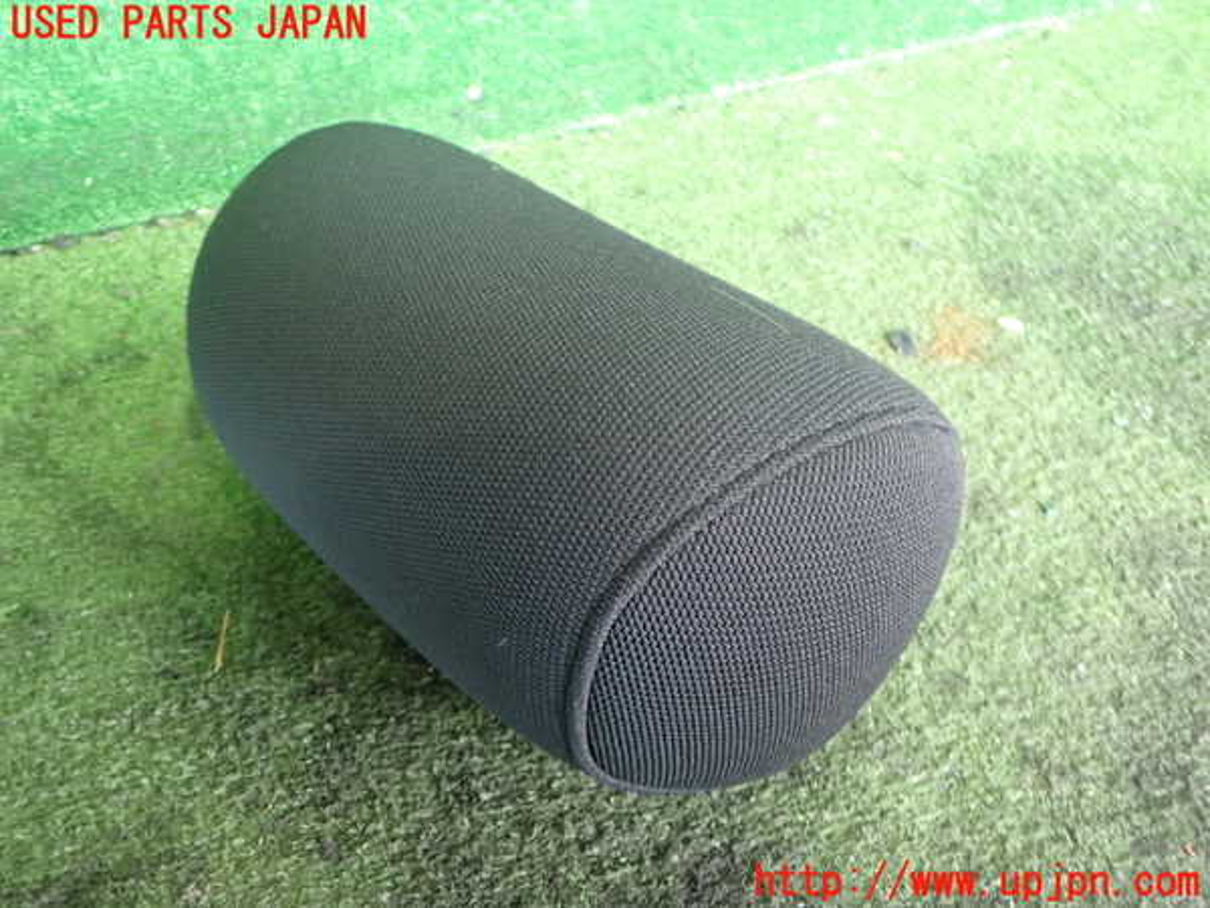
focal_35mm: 30
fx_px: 1049
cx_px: 605
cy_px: 454
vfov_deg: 46.8
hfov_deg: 60.0
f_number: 2.3
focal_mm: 5.4
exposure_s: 1/30
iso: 250
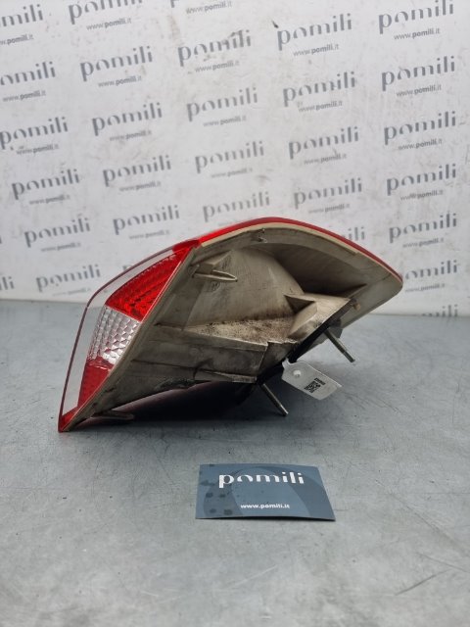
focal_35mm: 24
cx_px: 235
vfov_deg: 71.6
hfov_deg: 56.8
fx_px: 434
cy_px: 314
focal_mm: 6.7
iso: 50
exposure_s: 1/225
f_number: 1.8
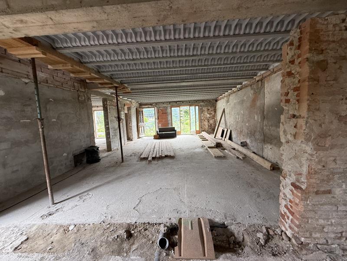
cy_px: 130
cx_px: 174
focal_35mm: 14
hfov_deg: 102.1
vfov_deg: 85.7
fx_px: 140
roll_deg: +3.0
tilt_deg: -5.4
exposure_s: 1/99
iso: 200
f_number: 2.2
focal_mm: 2.22
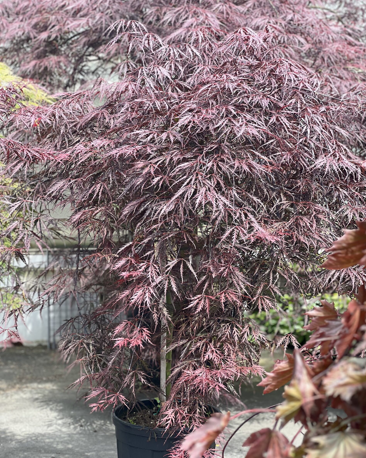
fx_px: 1097
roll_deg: +0.3
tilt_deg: -2.5
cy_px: 240
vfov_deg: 23.6
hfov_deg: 18.9
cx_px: 182
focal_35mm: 81
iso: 25
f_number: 2.8
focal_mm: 9
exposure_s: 1/121
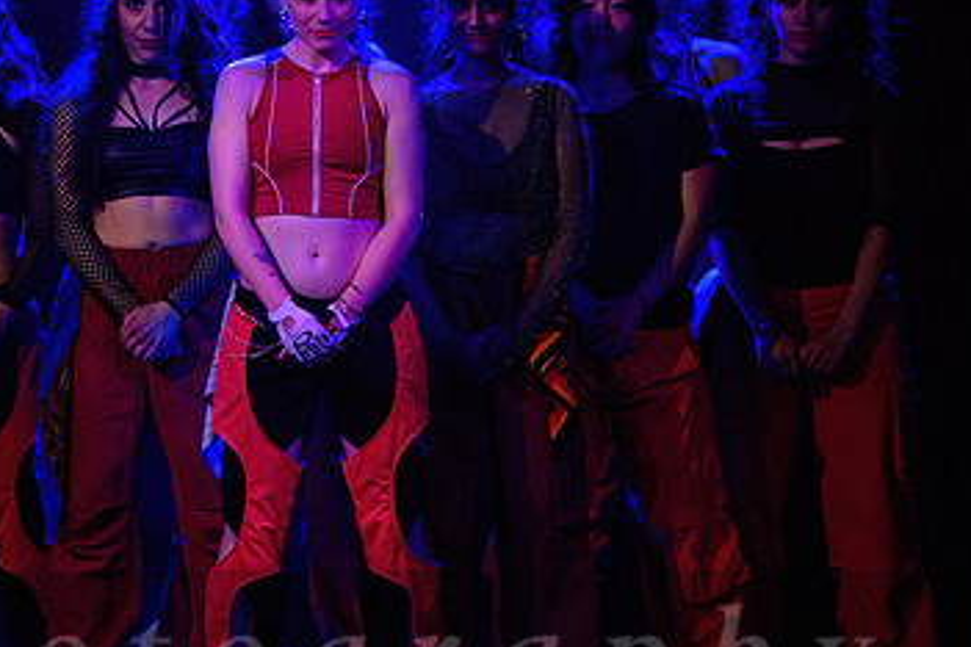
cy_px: 230
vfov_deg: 4.8
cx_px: 155
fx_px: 7660
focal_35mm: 284
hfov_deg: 7.2
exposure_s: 1/250
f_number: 2.8
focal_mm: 135
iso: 1600
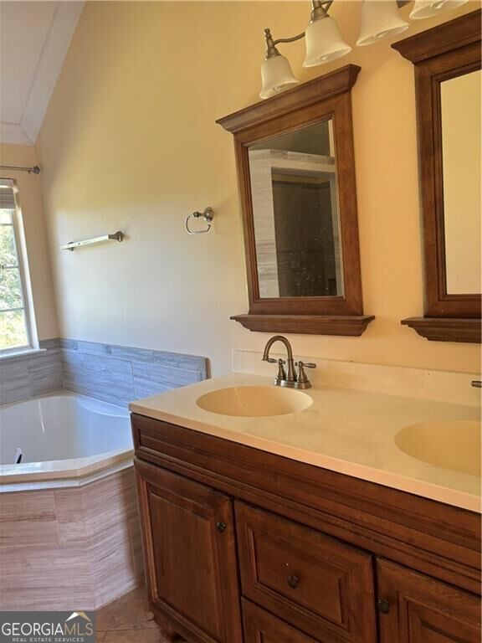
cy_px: 322
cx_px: 241
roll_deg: +3.4
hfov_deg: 53.1
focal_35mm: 26
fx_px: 483
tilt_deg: -6.4
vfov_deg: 67.3
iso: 125
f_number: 1.6
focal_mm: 5.96
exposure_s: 1/95
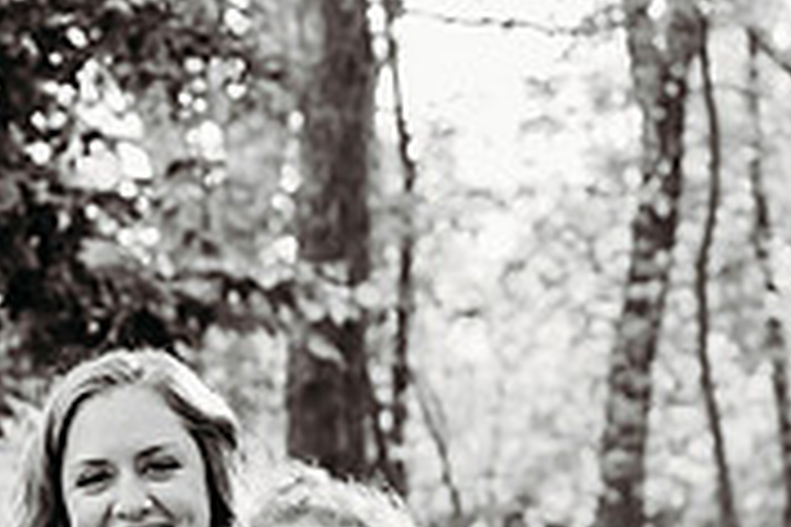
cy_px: 752
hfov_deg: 13.8
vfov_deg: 9.1
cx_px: 269
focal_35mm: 148
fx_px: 3252
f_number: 2.8
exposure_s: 1/640
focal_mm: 41
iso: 400
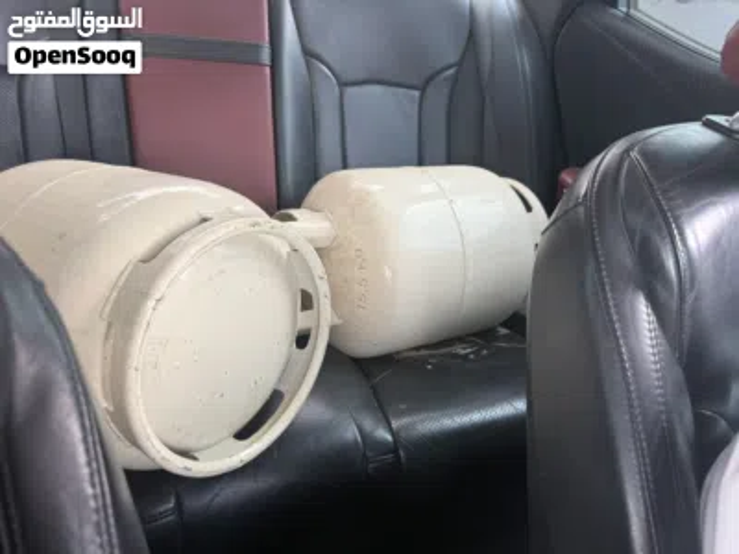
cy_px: 277
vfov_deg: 56.8
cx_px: 370
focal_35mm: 24
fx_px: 512
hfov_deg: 71.6
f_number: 1.78
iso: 200
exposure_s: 1/88
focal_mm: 6.76
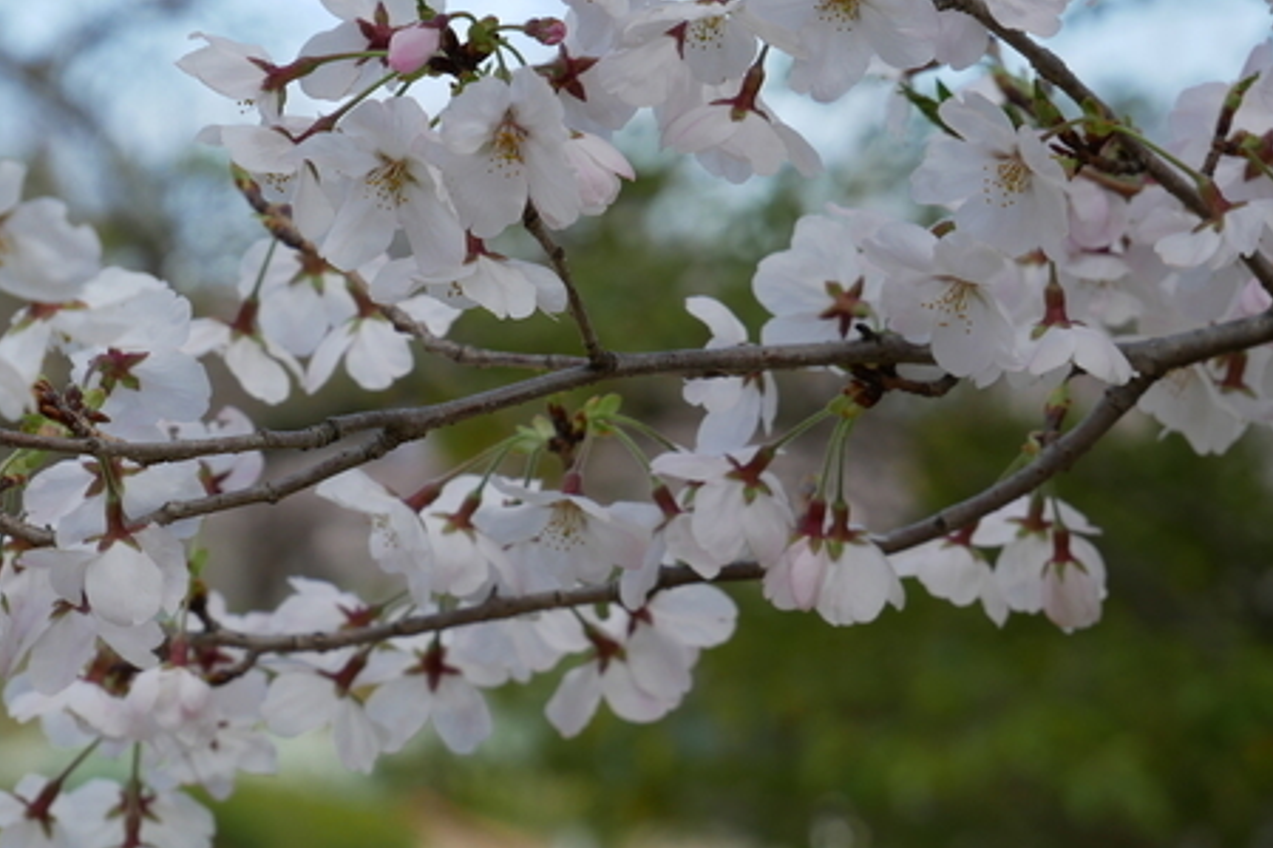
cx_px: 542
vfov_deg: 9.0
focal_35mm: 153
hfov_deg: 13.4
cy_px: 435
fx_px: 5408
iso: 200
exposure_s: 1/320
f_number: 6.3
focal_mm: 55
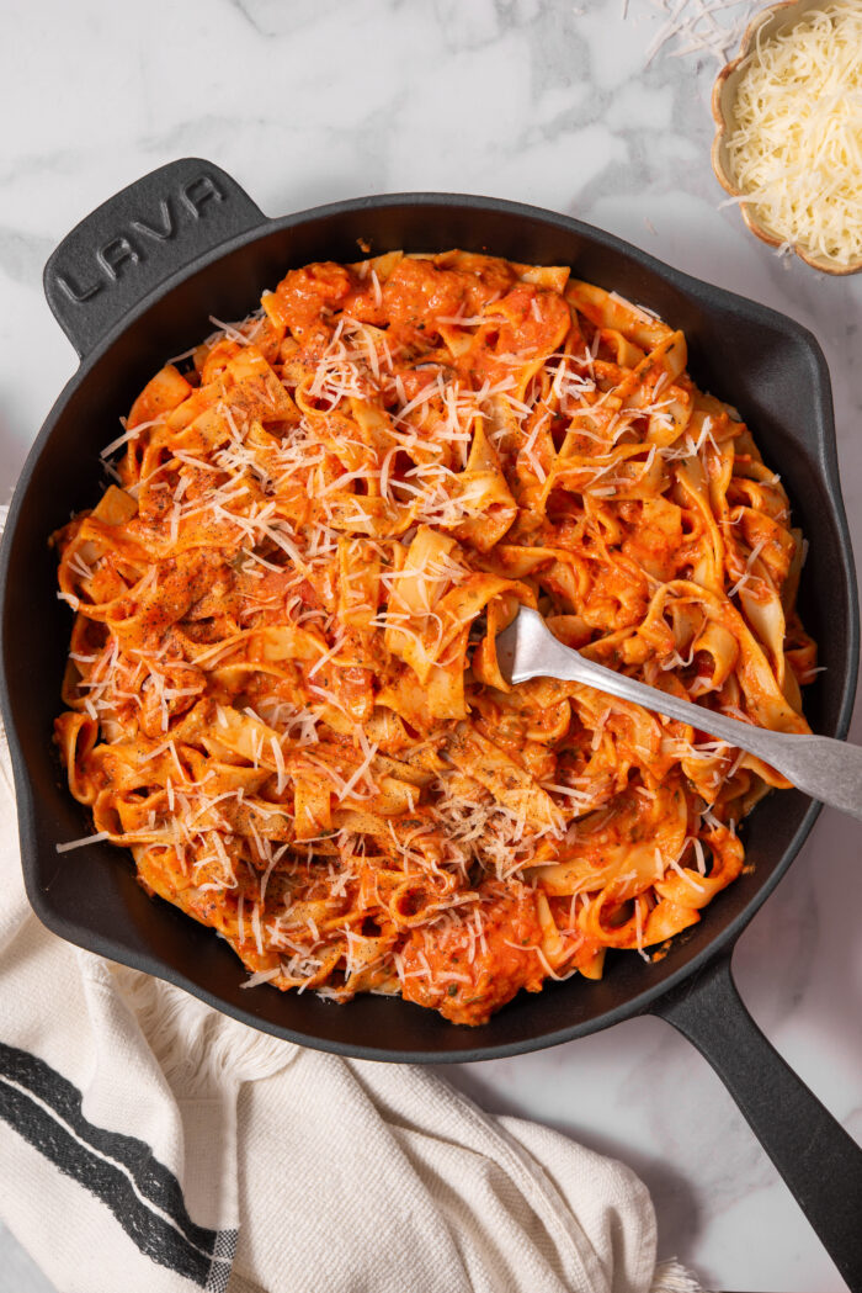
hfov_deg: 22.6
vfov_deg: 33.4
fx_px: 2153
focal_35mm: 60
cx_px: 431
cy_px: 646
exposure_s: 1/6
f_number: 9
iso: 100
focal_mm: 60
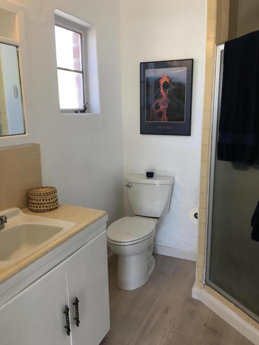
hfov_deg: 46.8
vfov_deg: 59.9
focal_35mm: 30
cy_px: 170
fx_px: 299
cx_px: 132
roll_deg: +1.4
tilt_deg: -11.0
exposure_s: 1/40
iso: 25
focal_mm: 4.15
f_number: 2.2
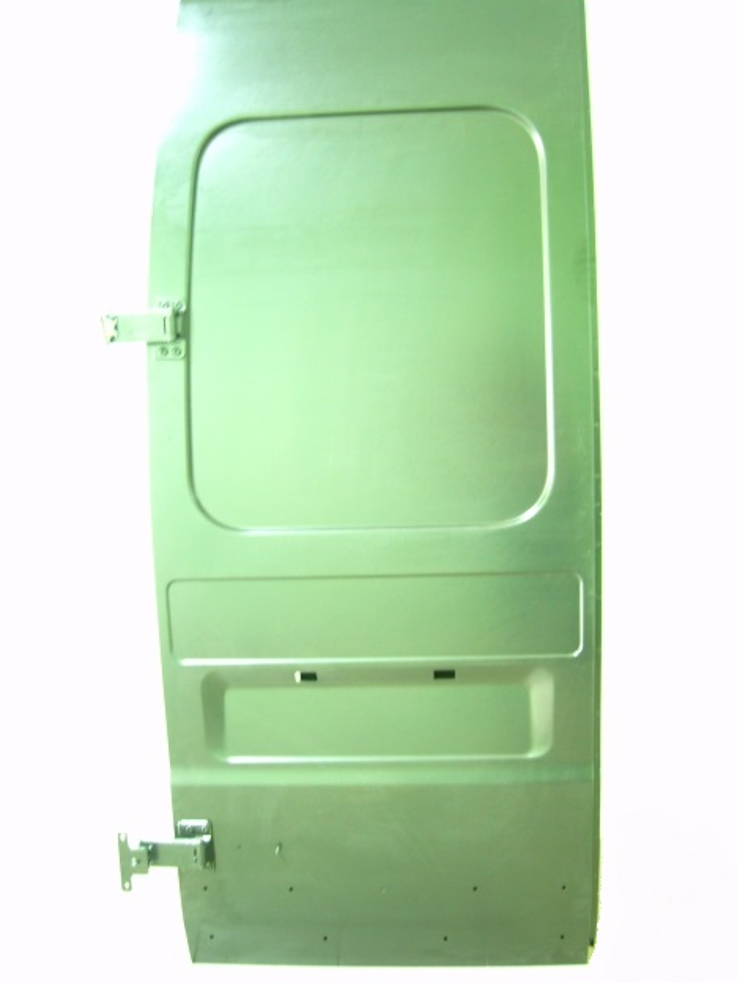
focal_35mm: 39
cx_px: 370
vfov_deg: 47.9
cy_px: 480
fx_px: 1107
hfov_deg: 36.8
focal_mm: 7.9
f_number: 2.8
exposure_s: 1/1.25
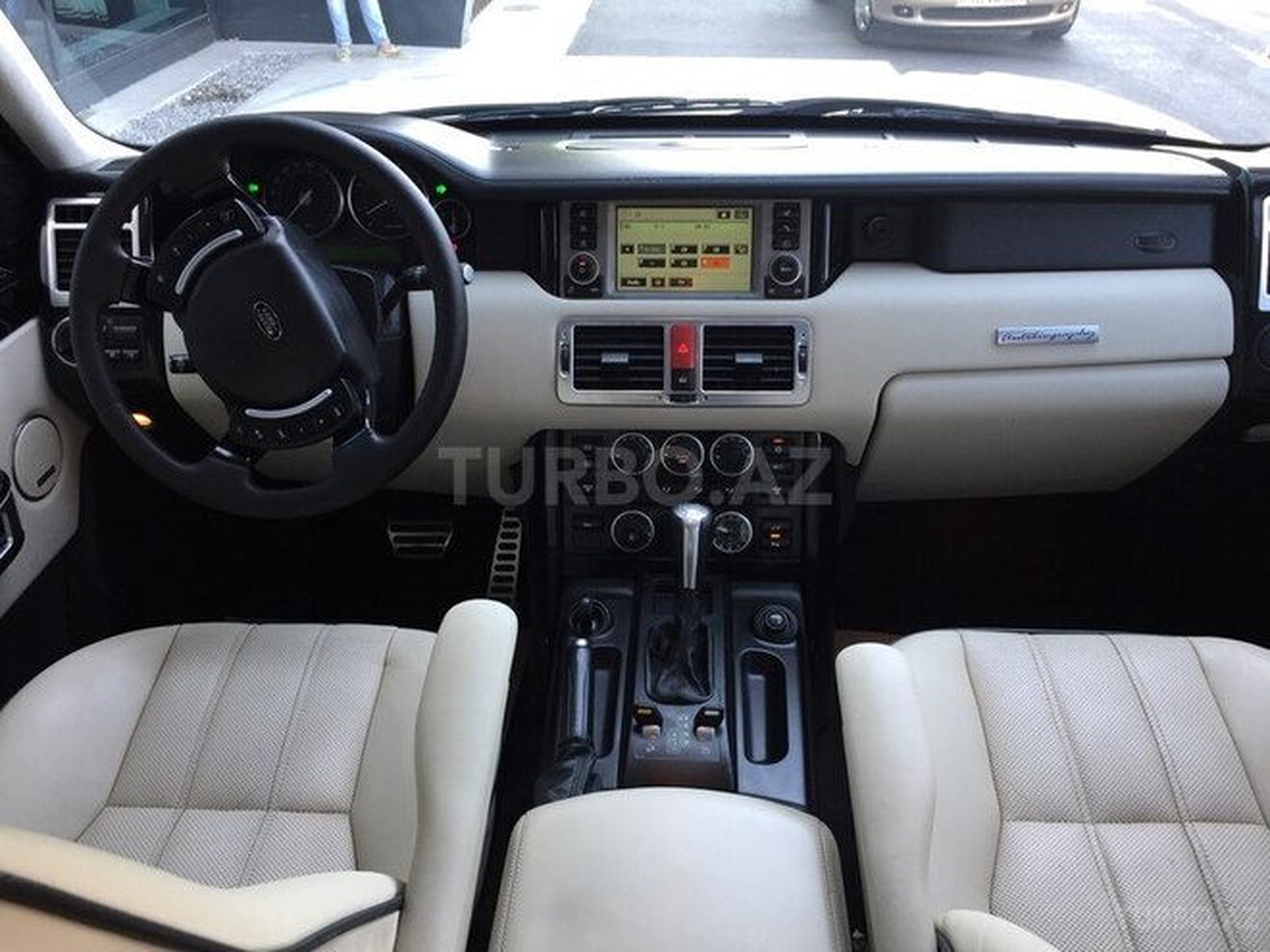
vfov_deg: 48.2
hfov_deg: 61.7
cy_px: 476
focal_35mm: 29
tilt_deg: -31.4
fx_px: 1064
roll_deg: +1.2
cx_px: 635
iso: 32
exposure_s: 1/50
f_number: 2.2
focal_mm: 4.15
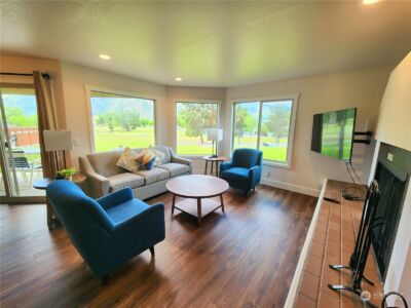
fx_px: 154
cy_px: 154
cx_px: 206
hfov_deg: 106.2
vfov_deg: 89.9
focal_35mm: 13
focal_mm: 2.2
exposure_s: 1/60.2
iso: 50
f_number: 2.2
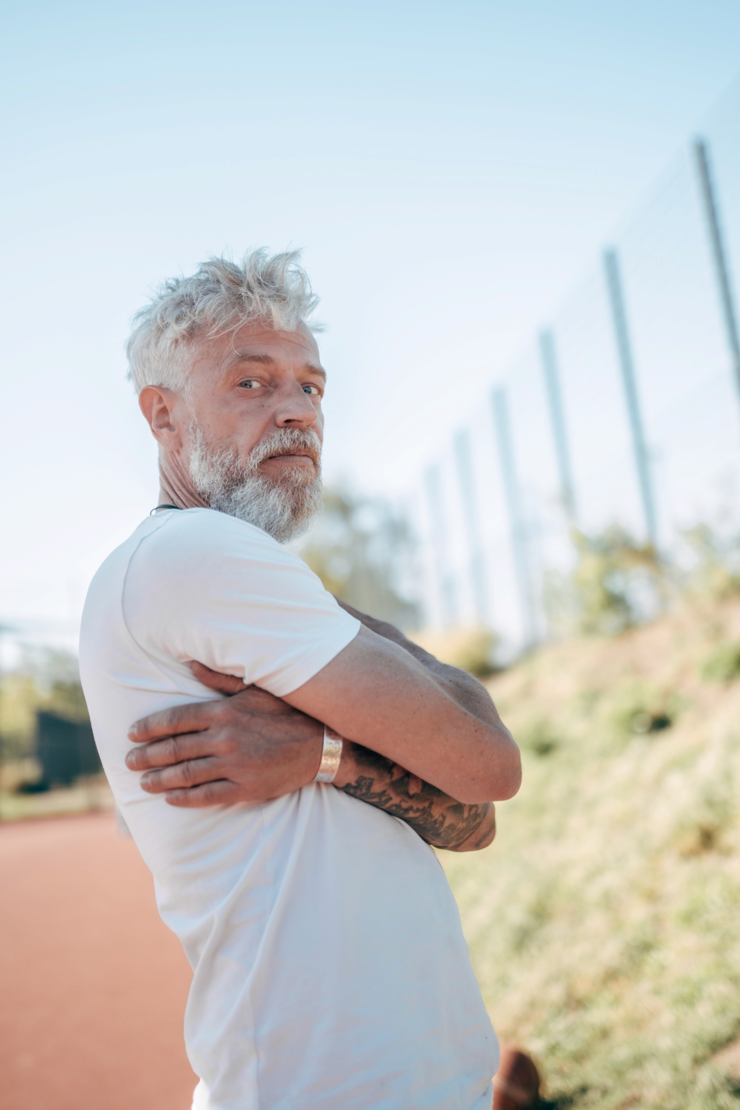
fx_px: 1079
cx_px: 370
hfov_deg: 37.9
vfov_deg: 54.4
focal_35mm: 35
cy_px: 555
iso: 100
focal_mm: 35
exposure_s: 1/1600
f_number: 1.4
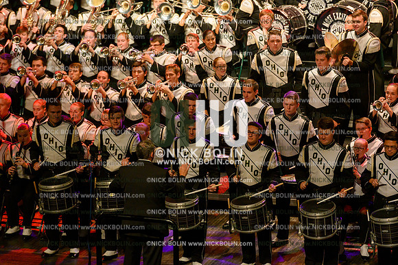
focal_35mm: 200
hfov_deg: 10.3
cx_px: 199
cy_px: 132
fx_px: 2212
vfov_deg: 6.9
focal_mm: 200
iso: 5000
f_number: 4
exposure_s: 1/500
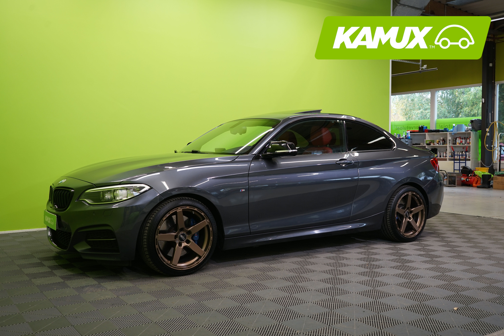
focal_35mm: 35
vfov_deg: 37.9
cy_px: 168
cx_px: 252
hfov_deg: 54.4
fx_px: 490
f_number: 5.6
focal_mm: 35
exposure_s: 1/25
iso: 400
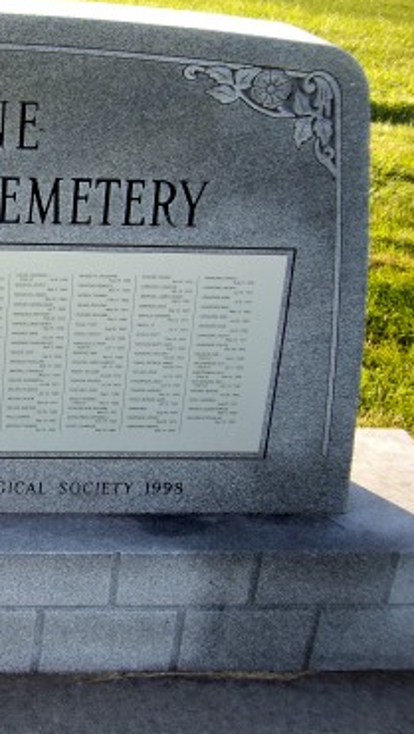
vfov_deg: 31.4
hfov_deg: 16.9
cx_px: -127
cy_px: 376
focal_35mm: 67
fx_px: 1306
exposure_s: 1/125
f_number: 2.8
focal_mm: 7.9
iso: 100
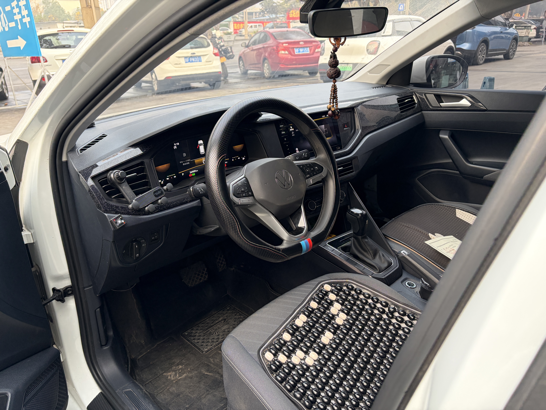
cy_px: 205
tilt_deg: -23.9
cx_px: 273
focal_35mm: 26
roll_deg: +2.4
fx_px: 410
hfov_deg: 67.3
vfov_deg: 53.1
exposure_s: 1/140
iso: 125
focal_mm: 5.96
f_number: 1.6
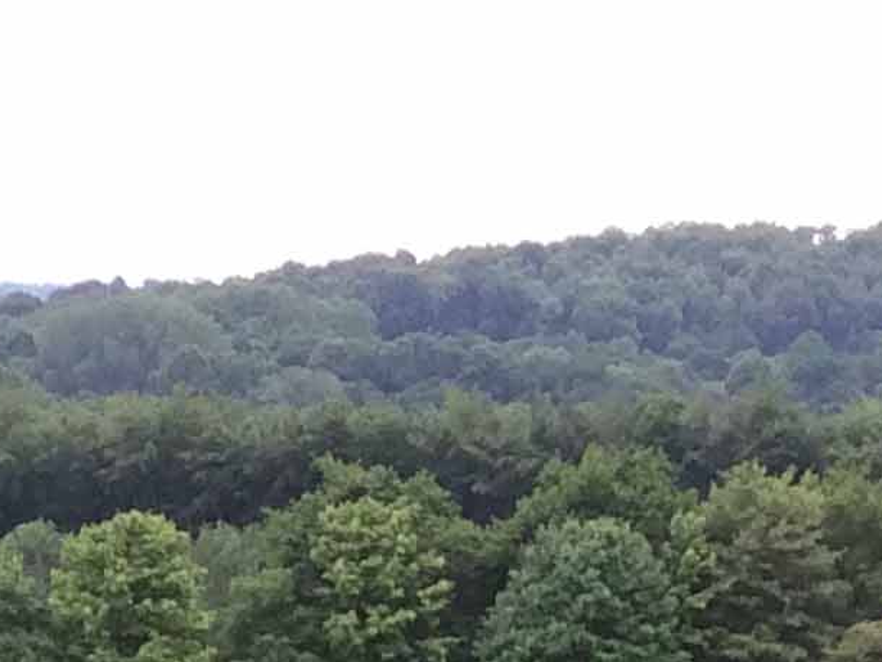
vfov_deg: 7.1
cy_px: 2067
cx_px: 139
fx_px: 4716
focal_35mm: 185
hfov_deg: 10.6
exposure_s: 1/297
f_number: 1.8
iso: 20
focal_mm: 3.99
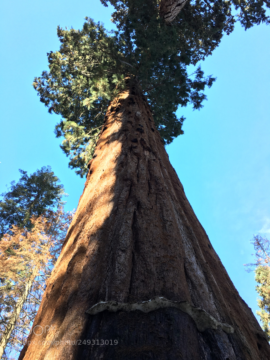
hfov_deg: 48.2
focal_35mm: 29
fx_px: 302
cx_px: 135
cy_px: 180
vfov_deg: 61.7
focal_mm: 4.15
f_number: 2.2
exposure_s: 1/133
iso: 25
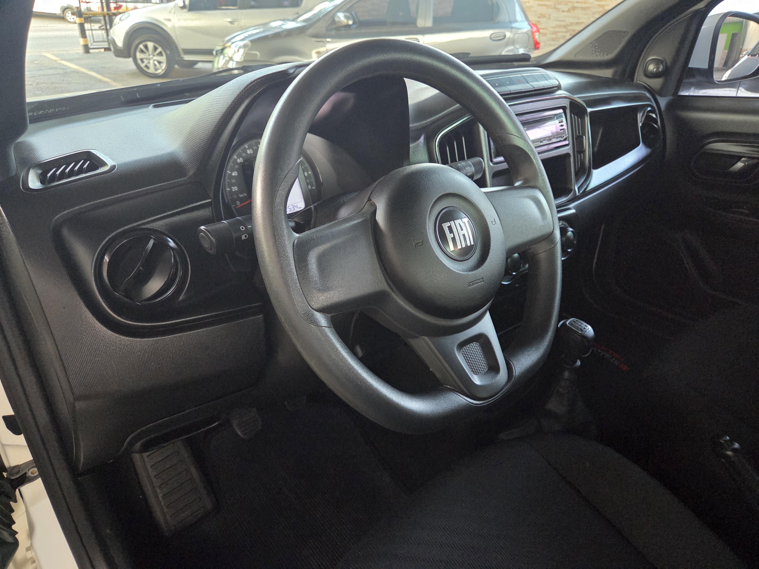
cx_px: 380
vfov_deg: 58.9
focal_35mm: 23
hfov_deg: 73.9
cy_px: 284
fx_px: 504
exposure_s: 1/120
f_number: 1.8
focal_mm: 5.4
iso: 2500
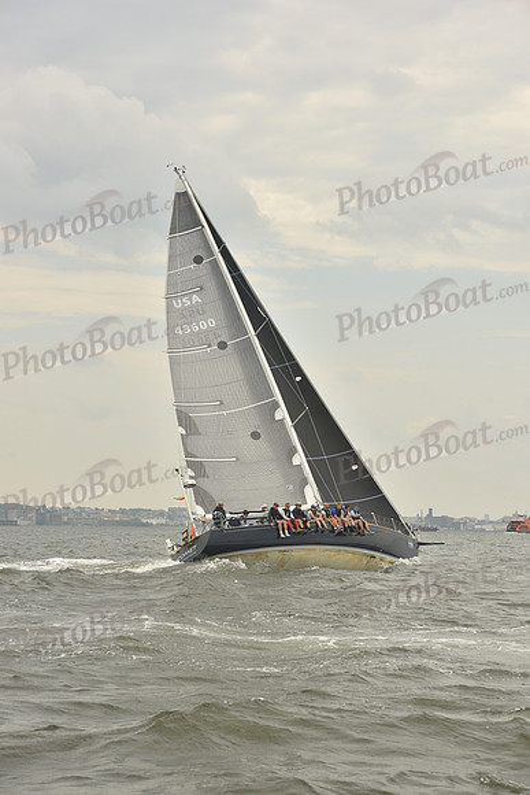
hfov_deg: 19.5
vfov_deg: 28.8
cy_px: 398
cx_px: 265
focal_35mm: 70
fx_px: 1545
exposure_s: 1/800
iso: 250
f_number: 7.1
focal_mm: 70
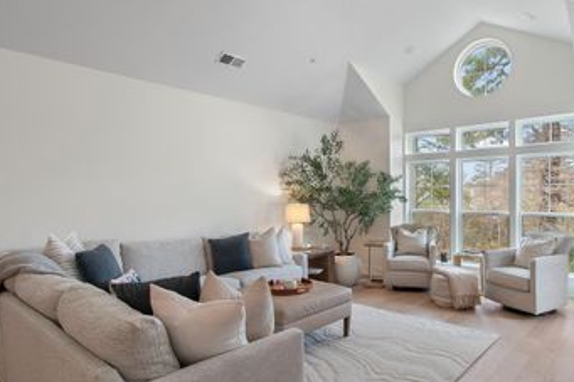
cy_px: 196
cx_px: 359
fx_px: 351
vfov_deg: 57.2
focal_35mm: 22
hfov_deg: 77.2
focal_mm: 10
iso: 100
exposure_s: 1/10
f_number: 4.5
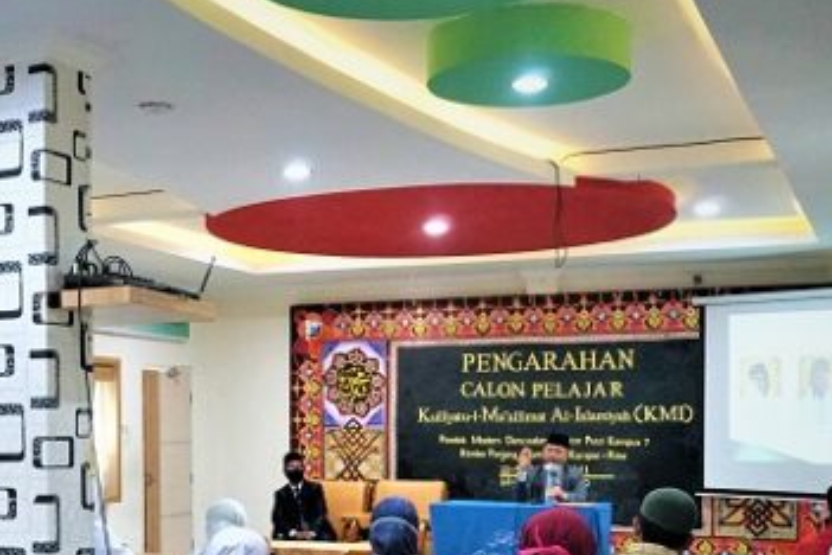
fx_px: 1363
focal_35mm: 59
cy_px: 401
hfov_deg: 33.1
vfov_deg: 22.8
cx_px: 190
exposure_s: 1/160
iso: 4000
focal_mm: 18
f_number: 3.5
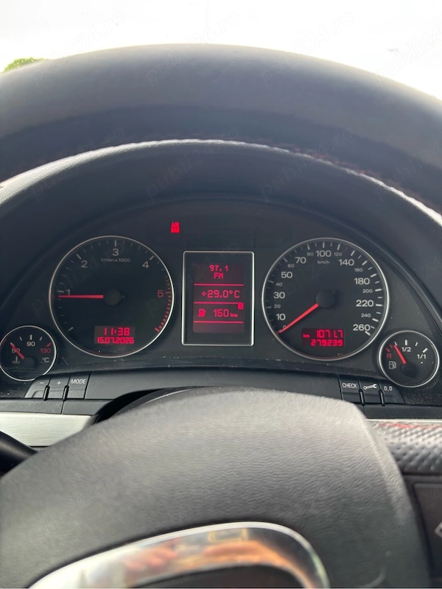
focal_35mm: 26
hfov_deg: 53.1
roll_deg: -1.0
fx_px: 443
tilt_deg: -19.3
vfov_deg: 67.3
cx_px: 221
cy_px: 294
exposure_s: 1/121
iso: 80
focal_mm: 5.96
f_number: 1.6
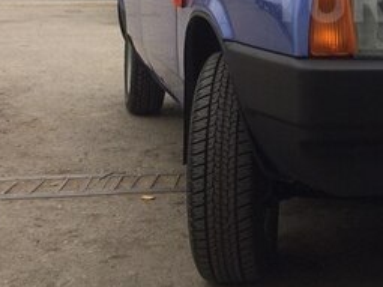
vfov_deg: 19.1
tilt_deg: -6.1
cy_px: -1
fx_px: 829
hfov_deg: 24.3
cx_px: 424
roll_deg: -1.5
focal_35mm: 75
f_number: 2.2
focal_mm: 4.15
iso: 32
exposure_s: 1/720
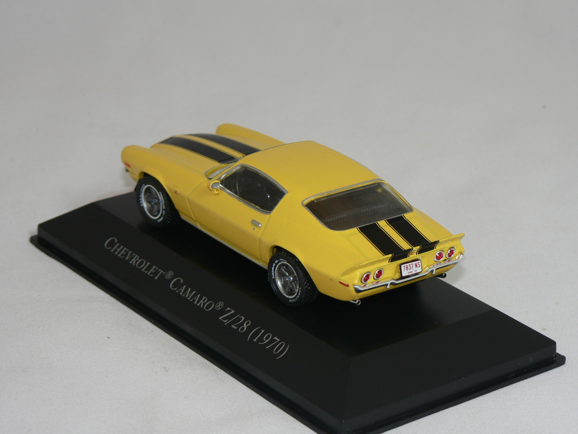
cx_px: 306
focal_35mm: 117
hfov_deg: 16.8
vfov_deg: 12.7
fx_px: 1954
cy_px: 228
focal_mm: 18.2
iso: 80
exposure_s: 1/60
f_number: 3.2
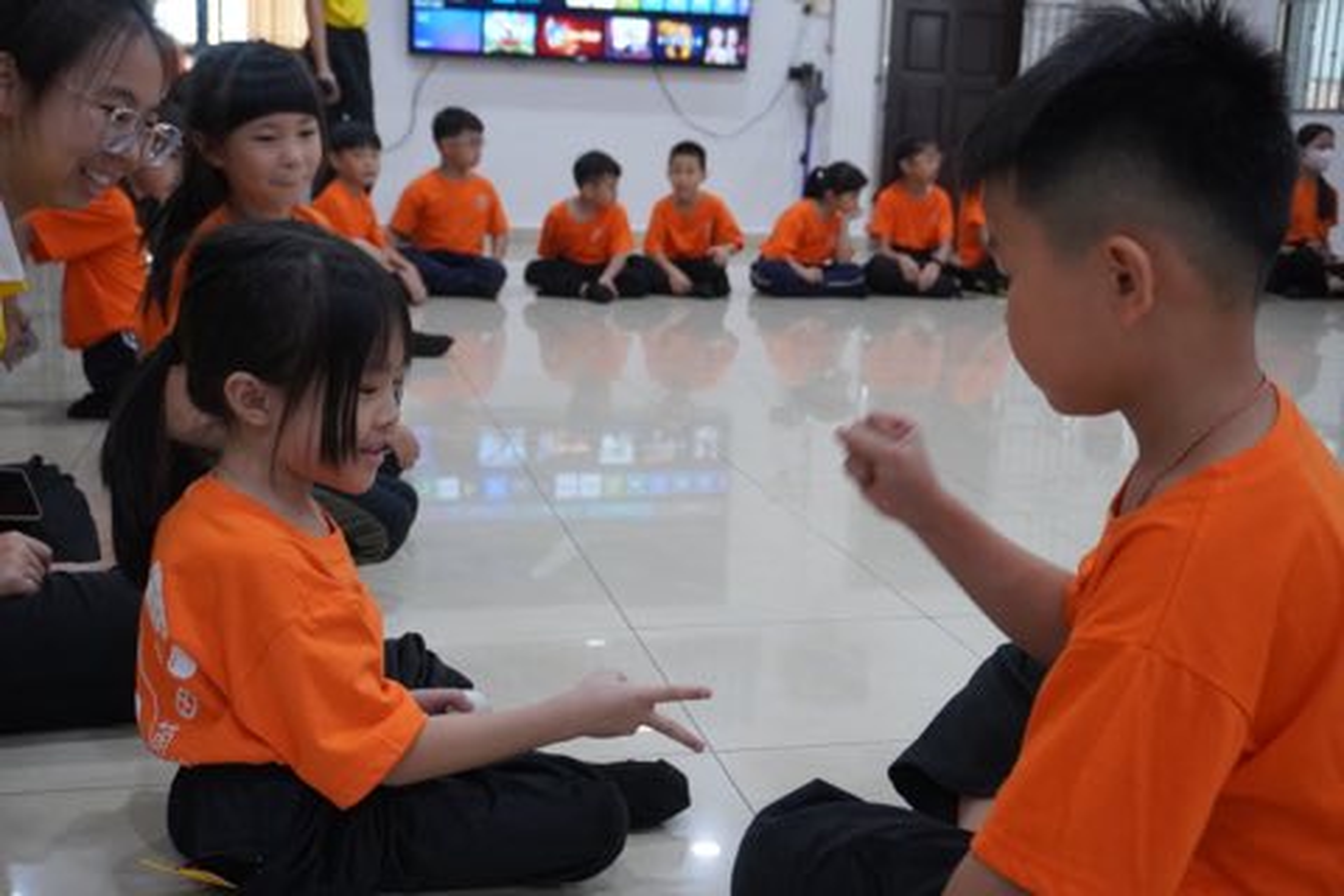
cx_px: 672
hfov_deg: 49.6
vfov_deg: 34.2
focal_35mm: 39
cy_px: 448
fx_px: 1456
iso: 2500
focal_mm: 26
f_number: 4.5
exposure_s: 1/160
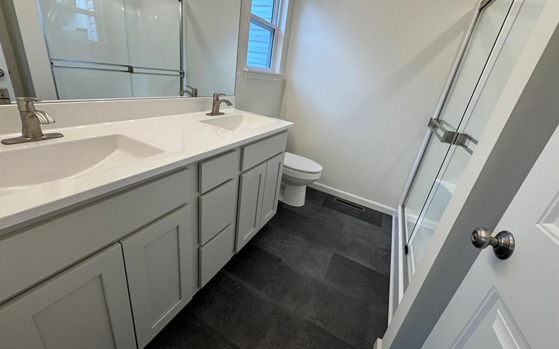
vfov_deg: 74.7
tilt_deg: -21.0
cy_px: 160
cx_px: 279
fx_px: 229
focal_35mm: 15
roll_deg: -9.2
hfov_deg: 101.5
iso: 100
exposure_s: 1/120
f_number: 2.2
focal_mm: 2.22
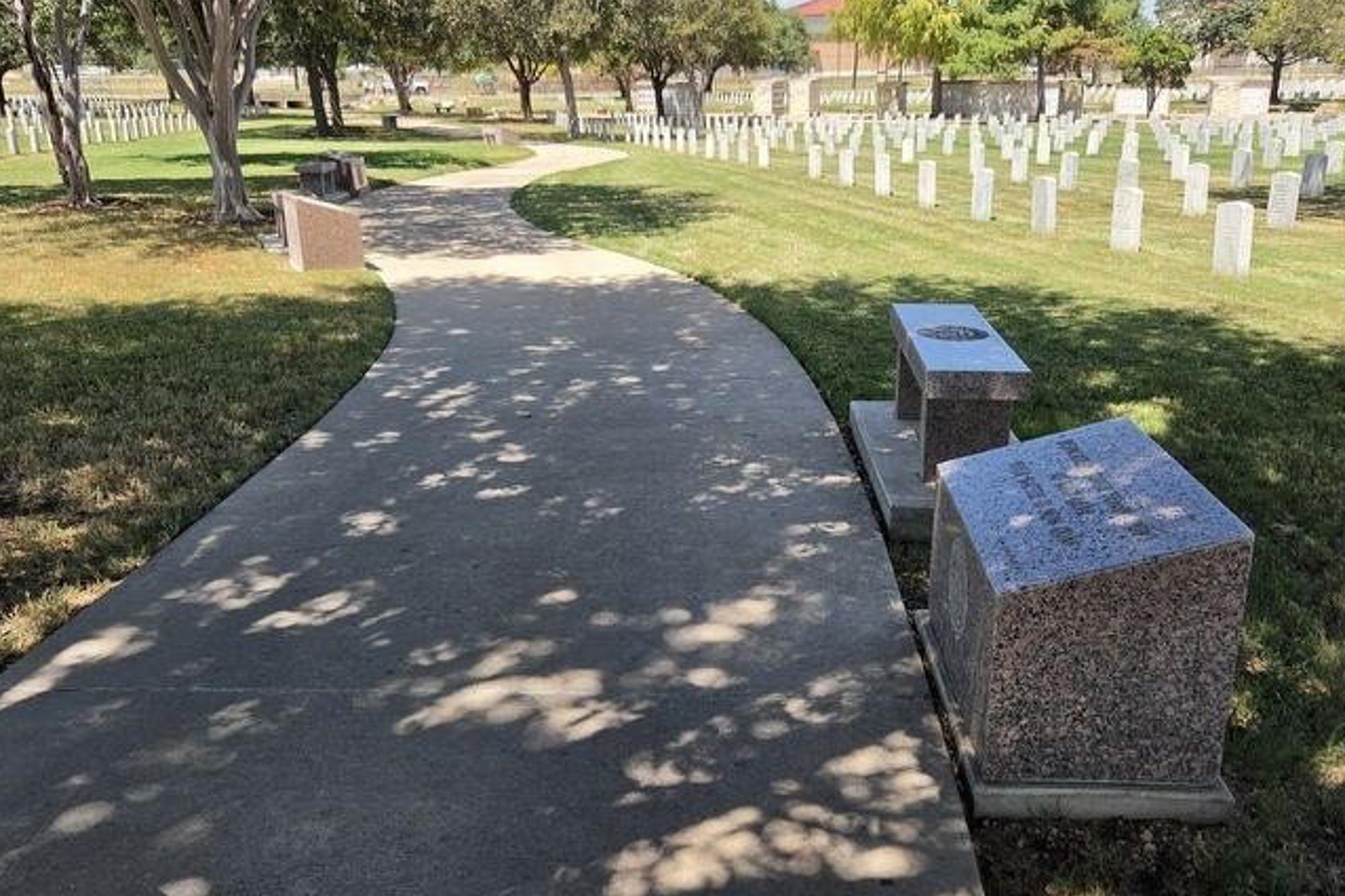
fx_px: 1120
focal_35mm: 30
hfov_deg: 61.8
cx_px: 734
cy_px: 415
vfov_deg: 43.6
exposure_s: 1/2384
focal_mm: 5.4
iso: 80
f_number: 1.8
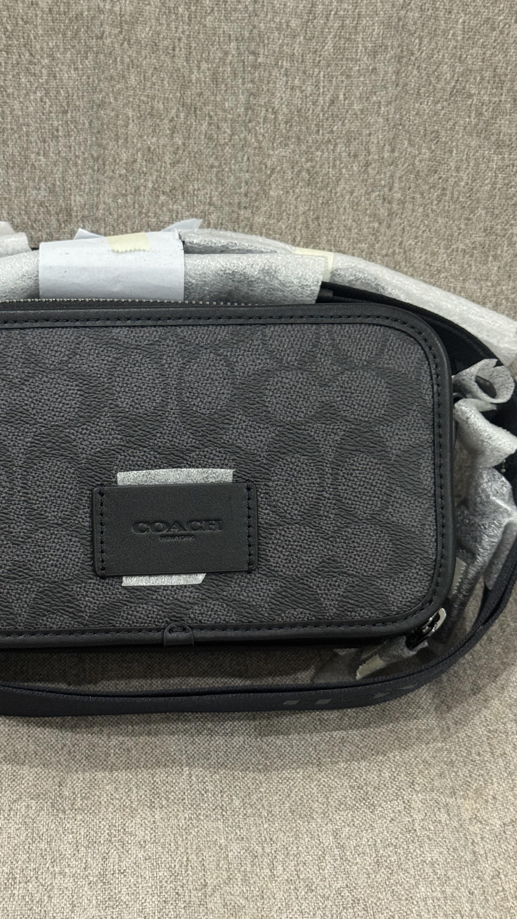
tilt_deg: -37.1
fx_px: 1292
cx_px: 189
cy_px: 462
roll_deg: -3.0
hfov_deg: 22.6
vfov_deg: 39.2
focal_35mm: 53
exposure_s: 1/40
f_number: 1.78
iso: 320
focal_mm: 6.76
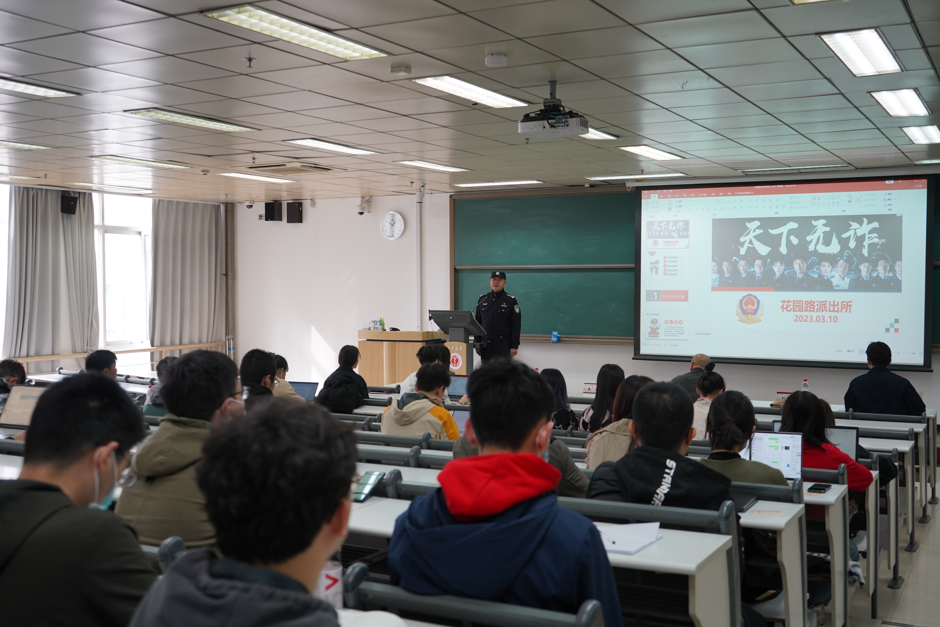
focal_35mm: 38
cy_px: 314
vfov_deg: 35.1
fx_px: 992
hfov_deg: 50.7
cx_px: 470
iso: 1000
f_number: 4.5
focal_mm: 38
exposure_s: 1/160
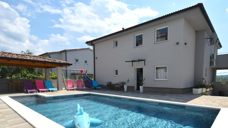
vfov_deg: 54.8
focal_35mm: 20
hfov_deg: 85.5
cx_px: 137
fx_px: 121
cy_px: 85
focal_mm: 10
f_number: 10
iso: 200
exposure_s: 1/500
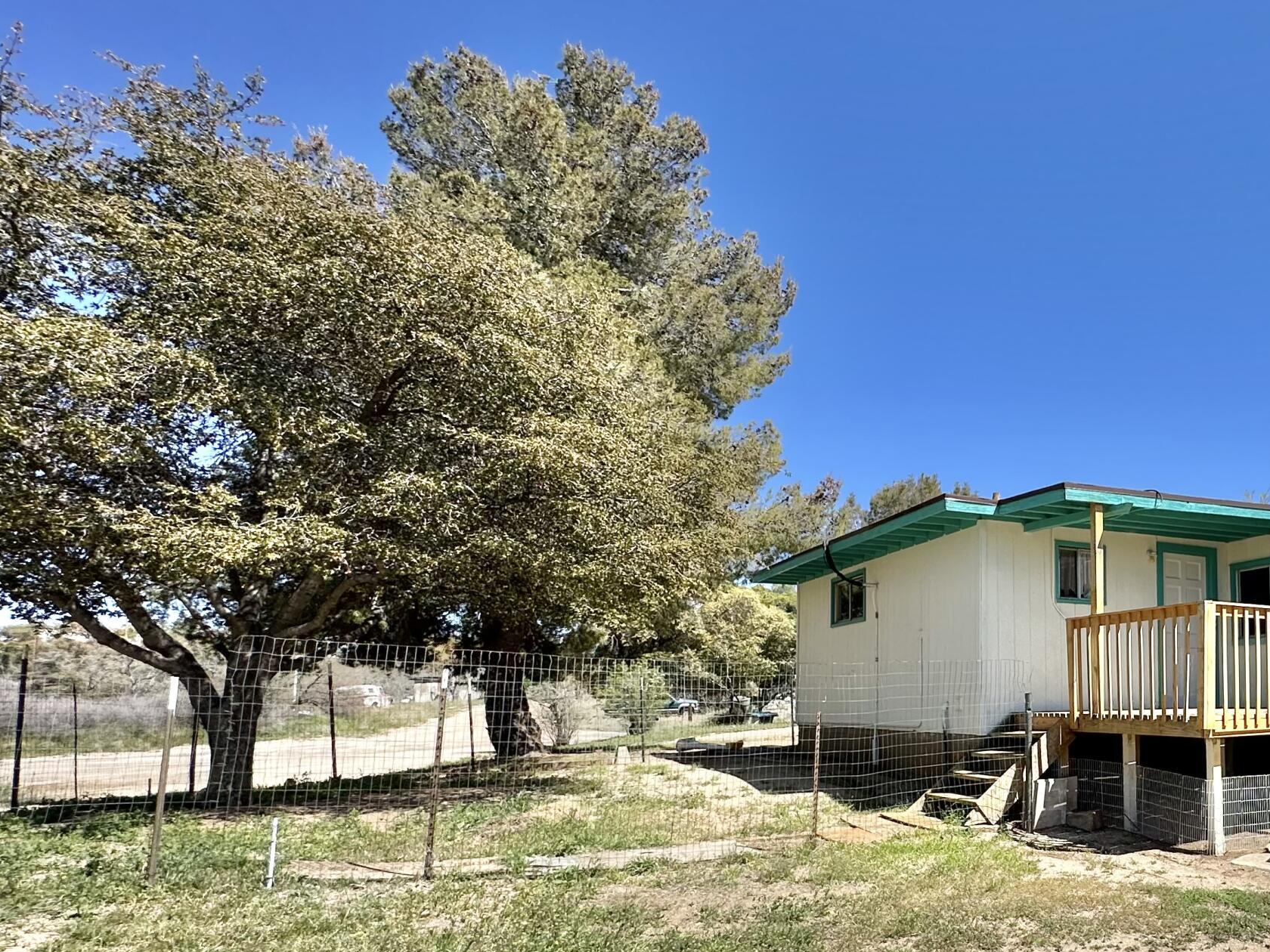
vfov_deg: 53.8
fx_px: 917
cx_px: 1096
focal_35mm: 25
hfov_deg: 60.8
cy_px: 632
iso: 40
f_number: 2.2
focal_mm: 2.22
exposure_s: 1/1618
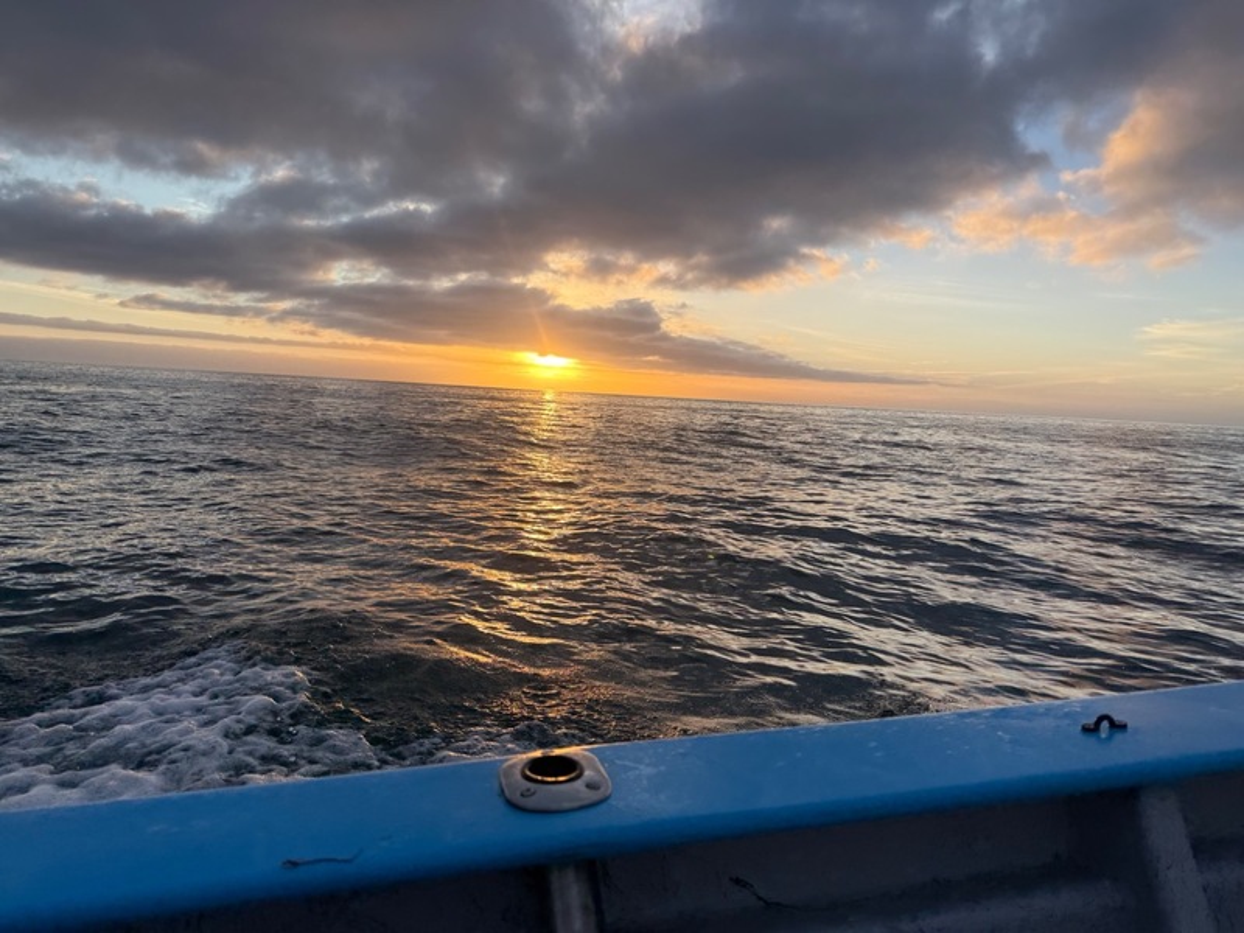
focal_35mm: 24
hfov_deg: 71.6
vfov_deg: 56.8
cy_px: 466
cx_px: 622
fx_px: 862
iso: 80
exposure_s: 1/1410
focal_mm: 6.76
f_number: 1.78
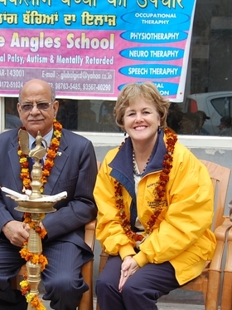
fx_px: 634
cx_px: 60
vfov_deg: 27.2
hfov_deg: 20.6
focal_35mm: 71
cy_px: 206
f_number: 5.6
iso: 200
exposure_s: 1/125
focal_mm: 23
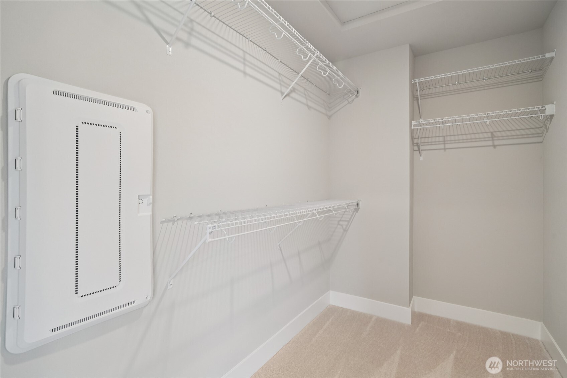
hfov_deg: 96.7
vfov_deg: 73.7
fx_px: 252
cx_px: 284
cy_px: 189
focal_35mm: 16
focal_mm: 16
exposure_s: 1/13
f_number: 8
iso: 1600
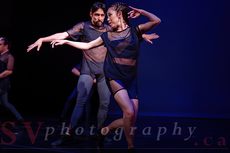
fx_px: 320
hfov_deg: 39.6
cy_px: 76
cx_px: 115
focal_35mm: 50
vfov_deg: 27.0
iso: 1000
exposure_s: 1/800
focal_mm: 50
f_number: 1.2
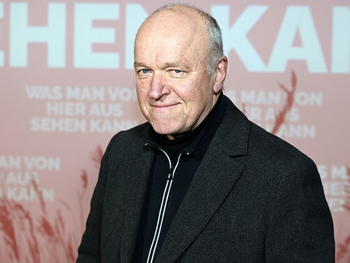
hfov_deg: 25.0
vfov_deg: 18.9
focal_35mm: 78
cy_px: 131
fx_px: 789
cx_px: 176
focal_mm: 71
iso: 500
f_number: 4
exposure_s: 1/125
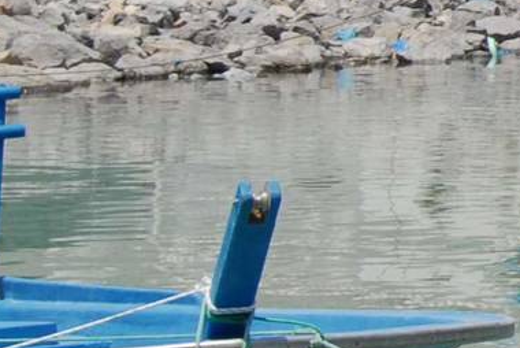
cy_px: -263
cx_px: 1615
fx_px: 5710
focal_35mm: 395
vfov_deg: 3.5
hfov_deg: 4.9
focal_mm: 40
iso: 100
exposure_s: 1/320
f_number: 9
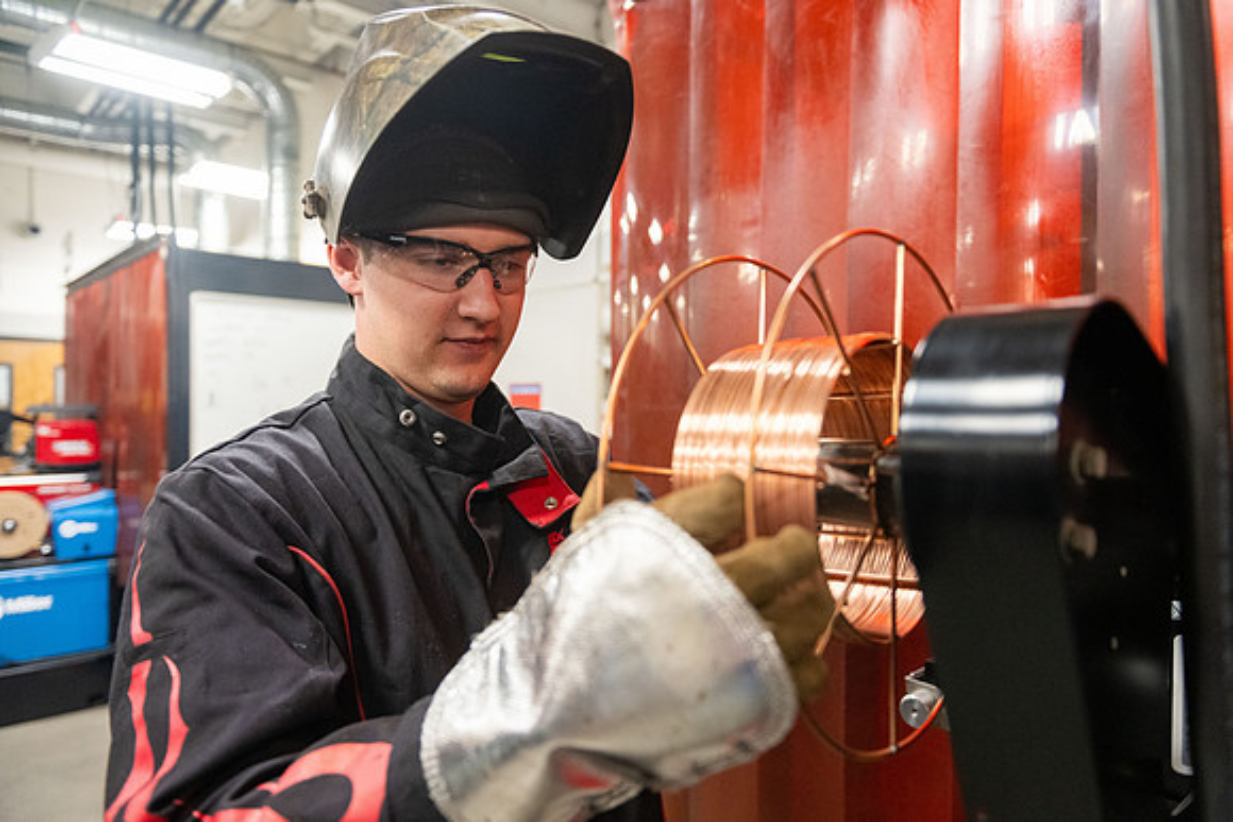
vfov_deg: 53.2
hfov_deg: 73.7
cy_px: 411
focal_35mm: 24
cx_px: 616
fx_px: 822
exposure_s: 1/400
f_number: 2.8
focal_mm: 24
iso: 2500
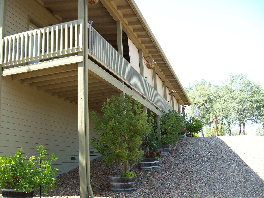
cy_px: 98
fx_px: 282
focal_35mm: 37
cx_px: 129
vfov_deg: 38.7
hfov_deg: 50.1
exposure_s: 1/276
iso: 80
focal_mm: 6
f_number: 2.7
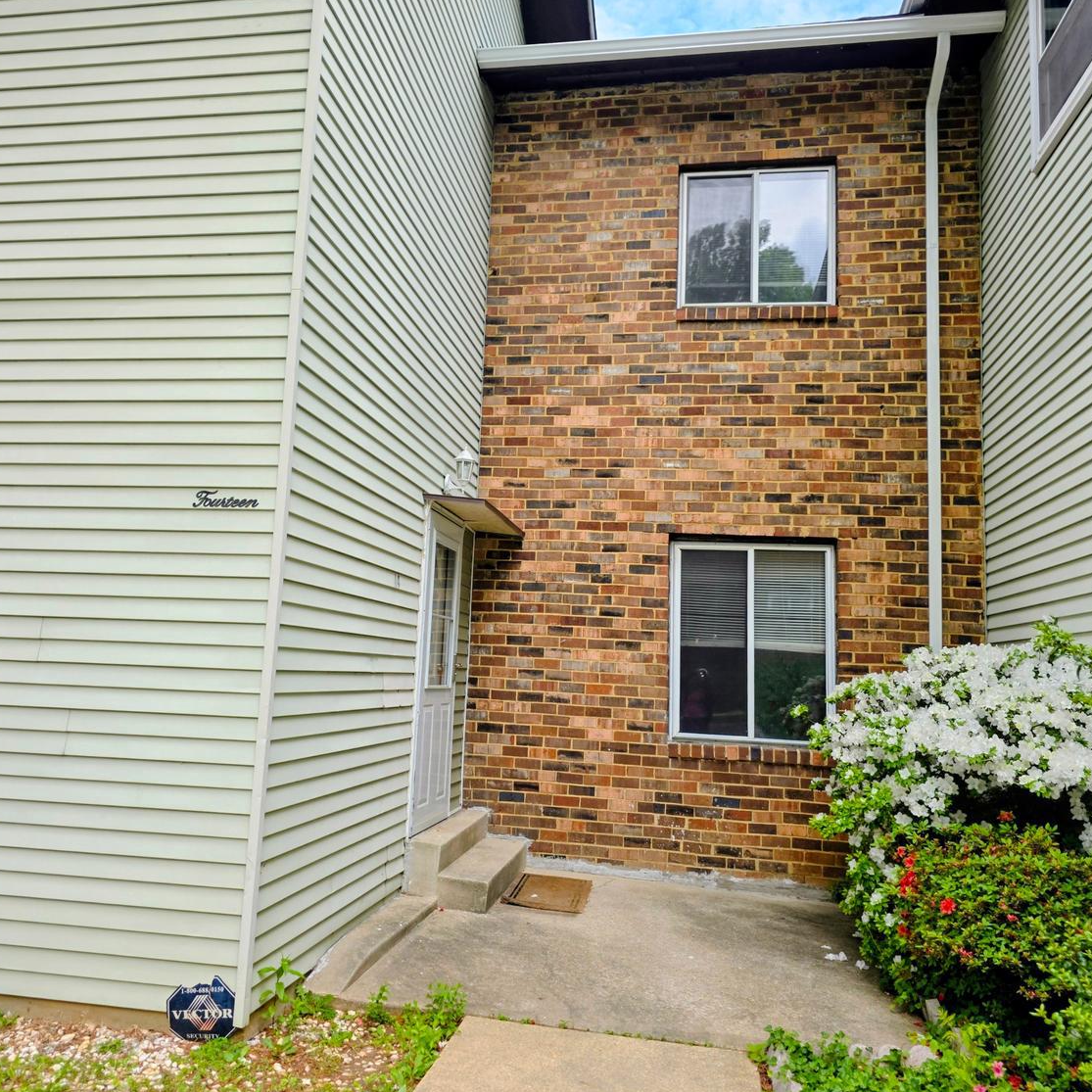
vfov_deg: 57.2
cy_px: 499
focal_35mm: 28
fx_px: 999
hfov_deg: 57.3
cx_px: 534
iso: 80
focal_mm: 6.3
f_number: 1.7
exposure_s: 1/3788
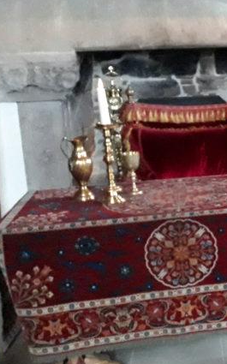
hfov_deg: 15.8
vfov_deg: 29.8
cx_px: 417
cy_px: 156
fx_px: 684
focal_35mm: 69
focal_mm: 3.71
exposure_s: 1/20
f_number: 1.7
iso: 800
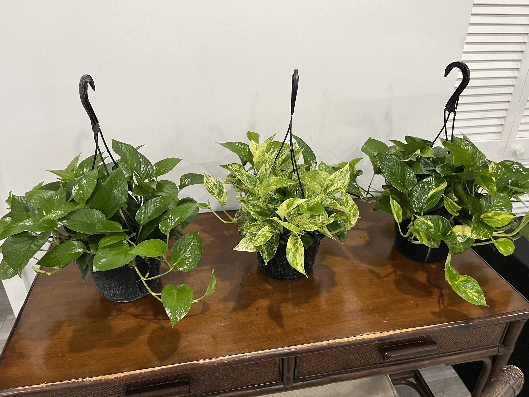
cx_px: 264
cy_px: 198
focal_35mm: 26
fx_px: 397
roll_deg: -0.9
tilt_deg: -27.9
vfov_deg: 53.1
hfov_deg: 67.3
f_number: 1.6
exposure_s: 1/60
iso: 125
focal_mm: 5.1
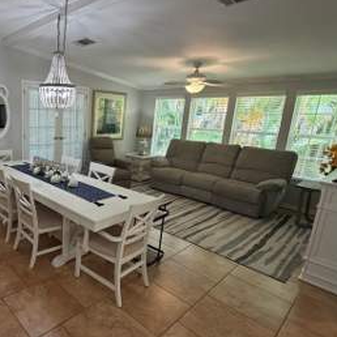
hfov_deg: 60.9
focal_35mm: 23
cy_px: 166
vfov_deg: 67.3
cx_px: 60
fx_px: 253
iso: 320
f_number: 2.2
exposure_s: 1/120
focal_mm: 2.22
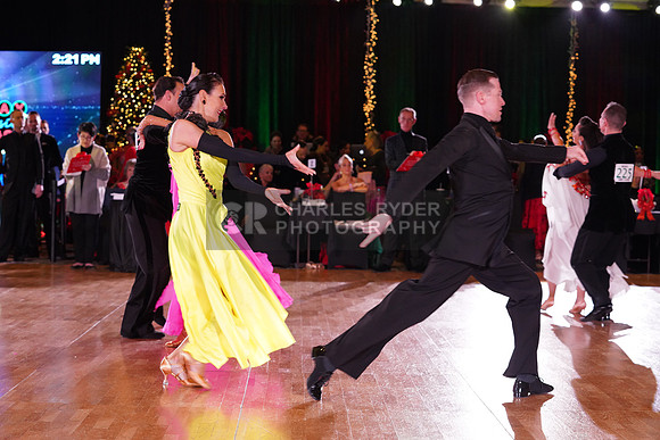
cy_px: 220
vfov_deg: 19.5
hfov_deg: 28.8
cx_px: 330
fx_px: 1284
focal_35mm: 70
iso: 3200
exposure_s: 1/200
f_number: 4.5
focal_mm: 70
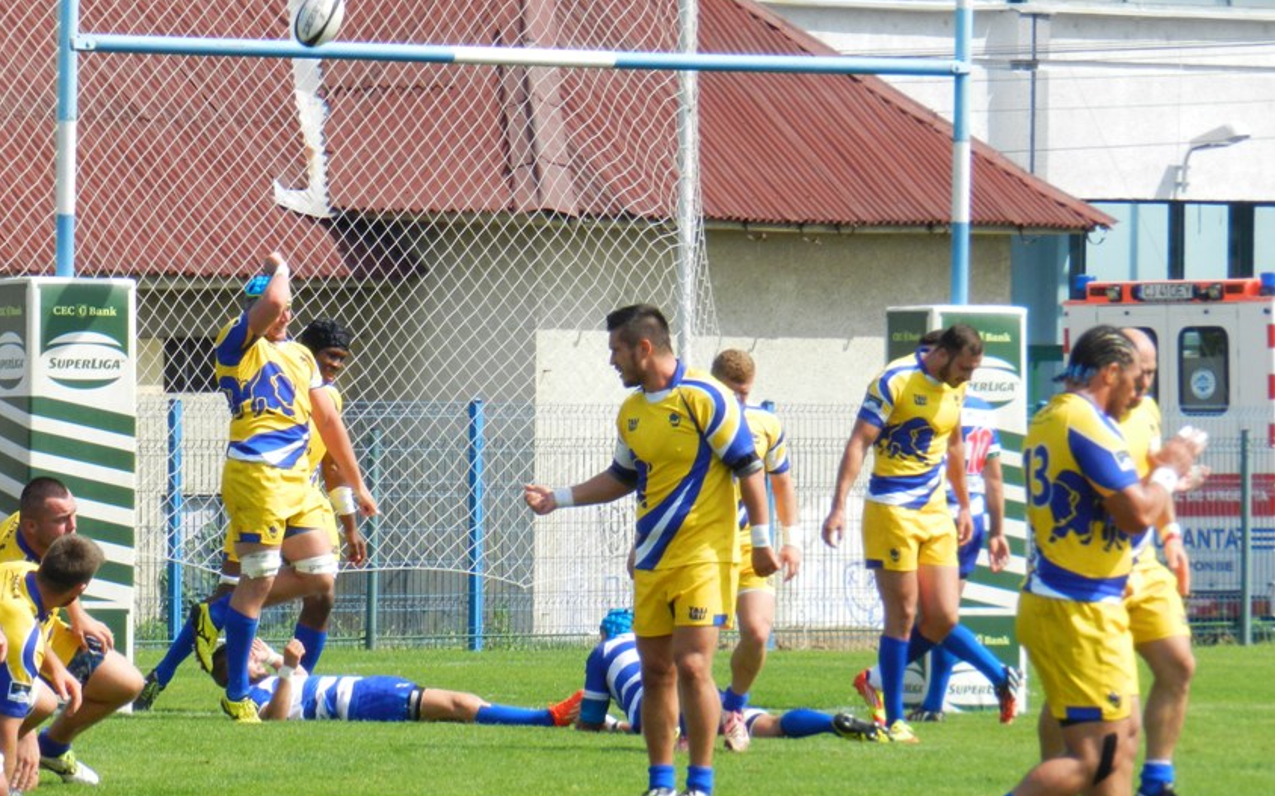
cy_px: 473
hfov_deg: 5.7
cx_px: 551
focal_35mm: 368
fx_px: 12784
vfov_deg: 3.6
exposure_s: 1/640
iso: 160
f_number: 5.3
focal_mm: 50.8
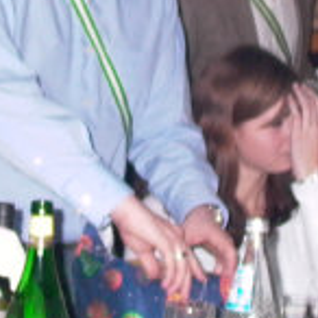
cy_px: 0
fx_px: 1330
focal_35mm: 128
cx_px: 98
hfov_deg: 13.6
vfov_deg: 13.4
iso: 100
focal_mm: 7.13
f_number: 2.04
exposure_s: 1/64.2
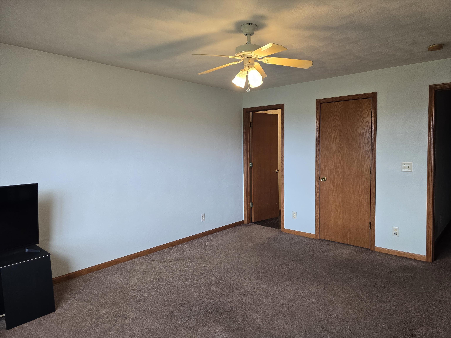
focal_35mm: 23
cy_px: 169
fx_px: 300
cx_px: 226
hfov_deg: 73.9
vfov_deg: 58.9
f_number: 1.7
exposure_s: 1/120
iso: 200
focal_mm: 6.3
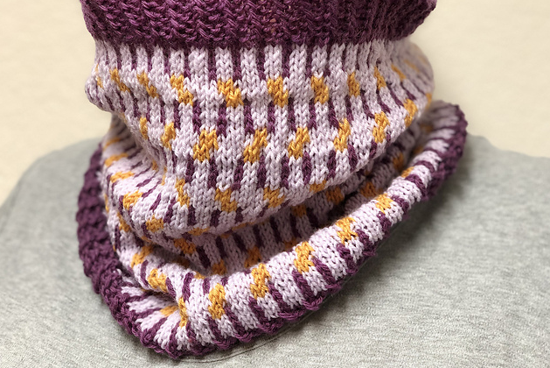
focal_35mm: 55
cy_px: 184
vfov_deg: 24.6
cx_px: 278
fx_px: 841
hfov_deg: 36.2
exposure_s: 1/30
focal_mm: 6
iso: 100
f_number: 2.4
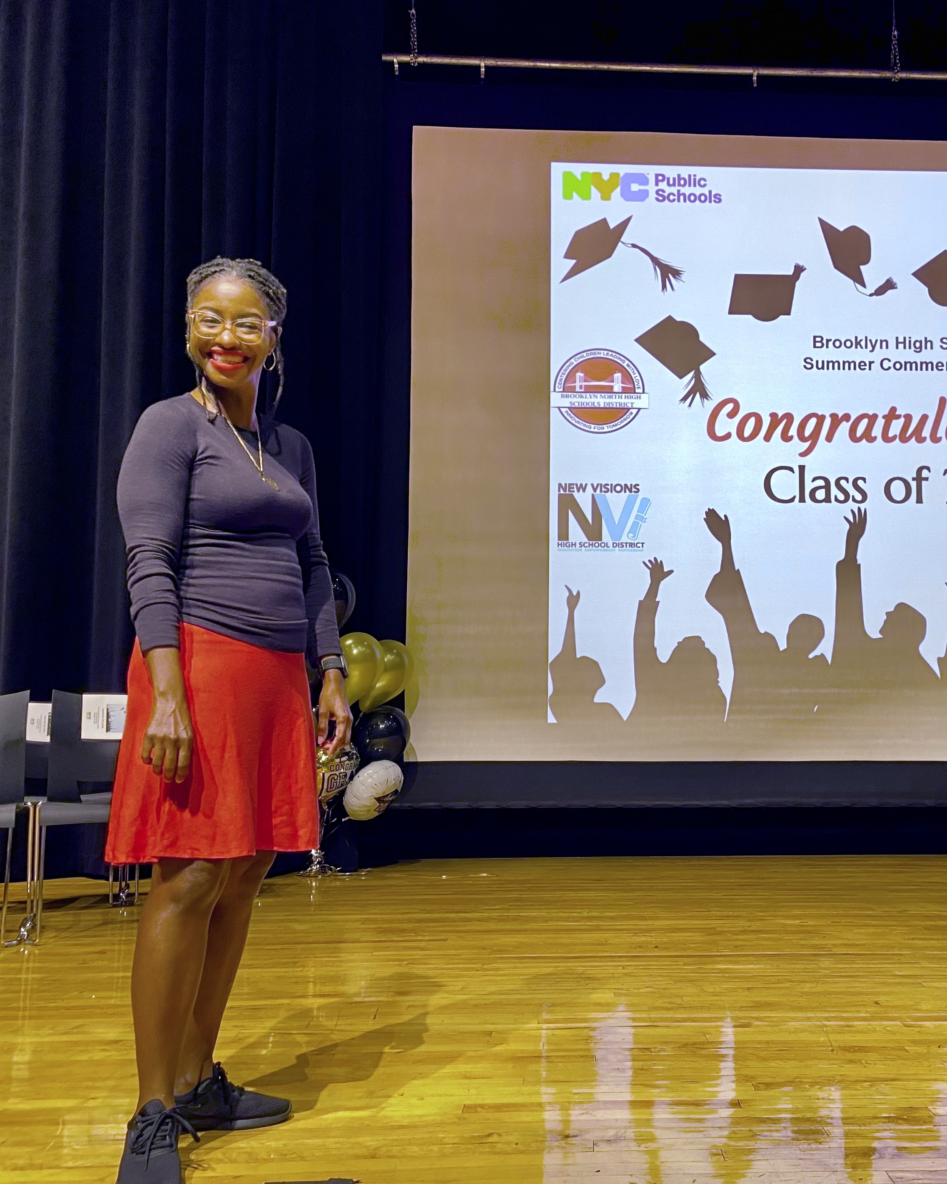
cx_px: 672
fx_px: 1261
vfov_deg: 50.3
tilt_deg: +5.1
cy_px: 617
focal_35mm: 36
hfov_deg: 40.4
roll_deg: -0.6
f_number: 1.8
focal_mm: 4.25
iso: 80
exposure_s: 1/60
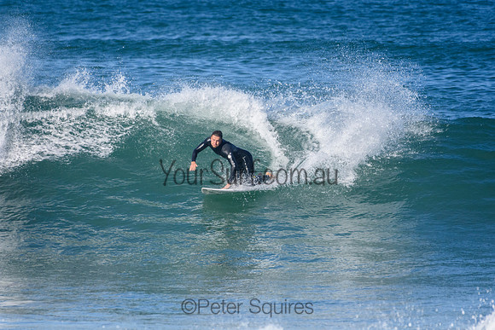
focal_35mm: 750
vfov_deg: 1.8
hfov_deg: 2.7
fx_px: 10316
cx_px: 248
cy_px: 165
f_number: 5.6
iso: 720
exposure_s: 1/4000
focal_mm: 500
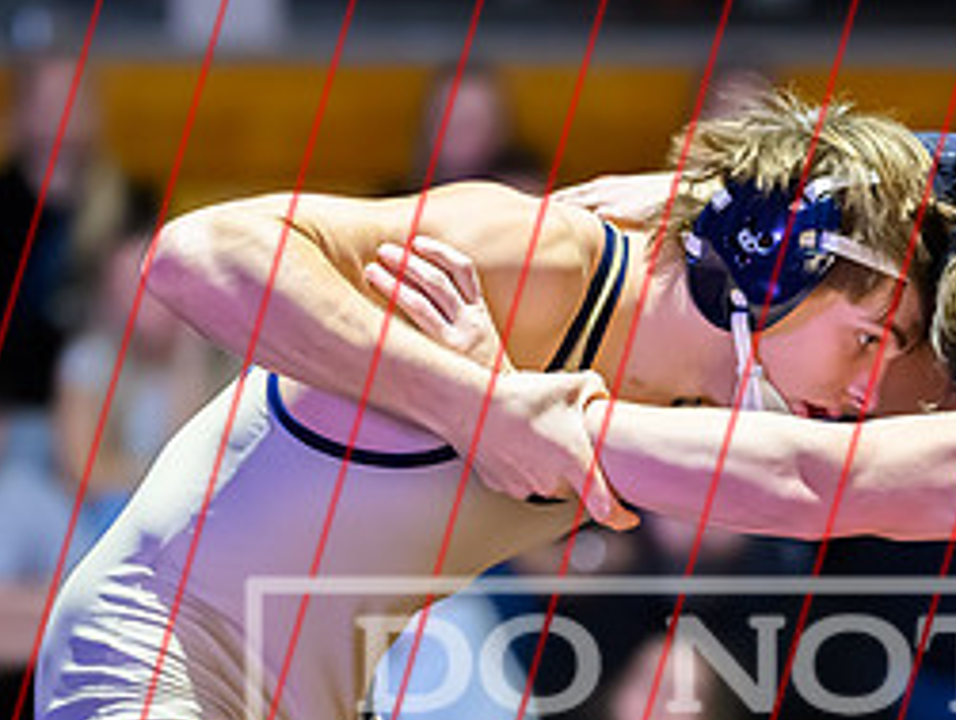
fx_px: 9929
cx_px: 1170
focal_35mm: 359
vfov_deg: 4.1
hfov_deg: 5.5
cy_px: 590
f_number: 2.2
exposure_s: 1/500
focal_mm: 135
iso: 8000
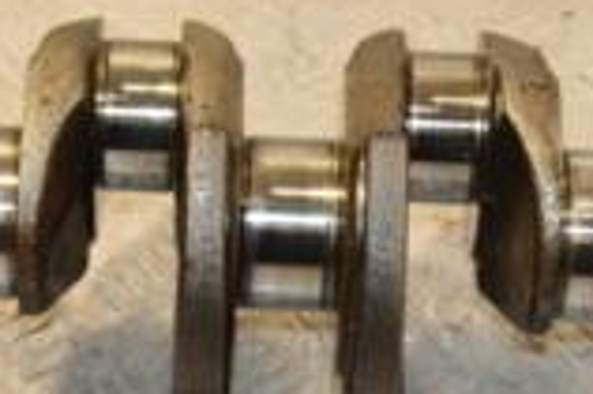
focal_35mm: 171
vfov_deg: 8.0
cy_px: 221
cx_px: 244
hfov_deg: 12.0
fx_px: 2814
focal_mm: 30
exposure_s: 1/200
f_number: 5.6
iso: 800
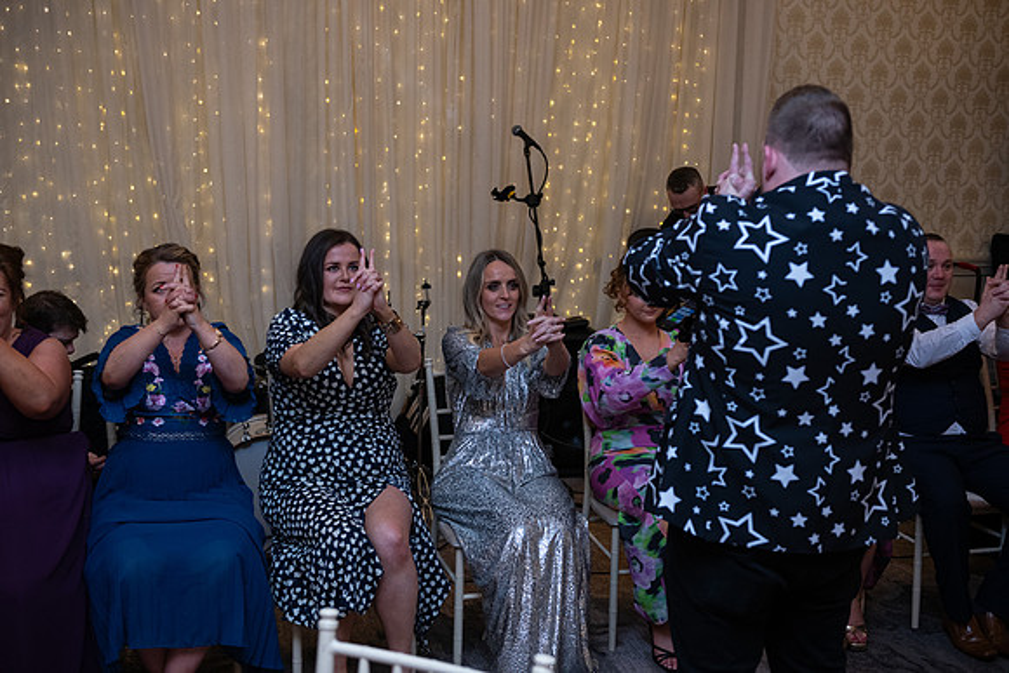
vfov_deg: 33.4
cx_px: 504
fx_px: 1121
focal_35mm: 40
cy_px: 336
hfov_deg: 48.4
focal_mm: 40
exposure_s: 1/160
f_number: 3.5
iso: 1000
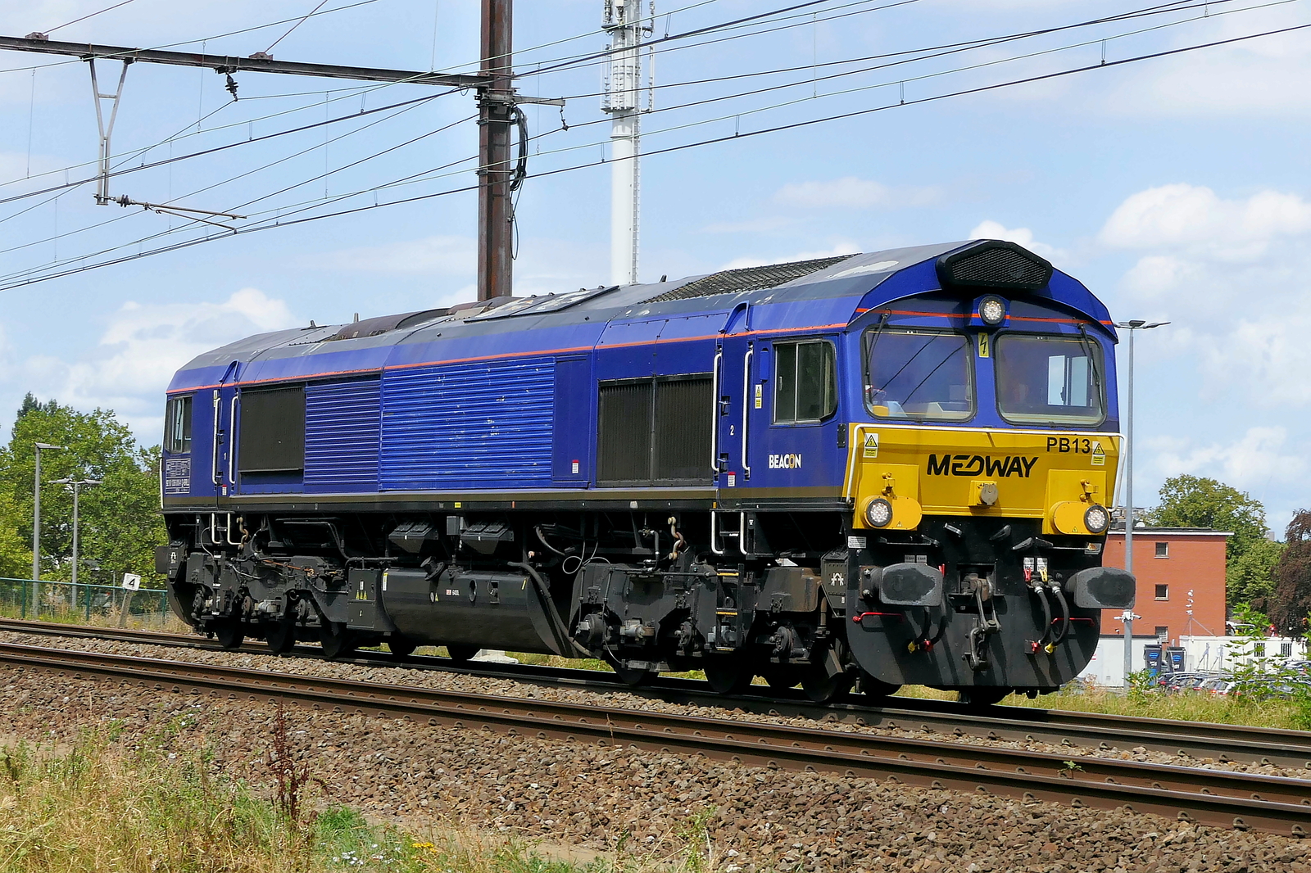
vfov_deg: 16.8
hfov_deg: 25.1
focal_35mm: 81
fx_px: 2949
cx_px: 656
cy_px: 436
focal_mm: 29.8
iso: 250
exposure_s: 1/800
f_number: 7.1
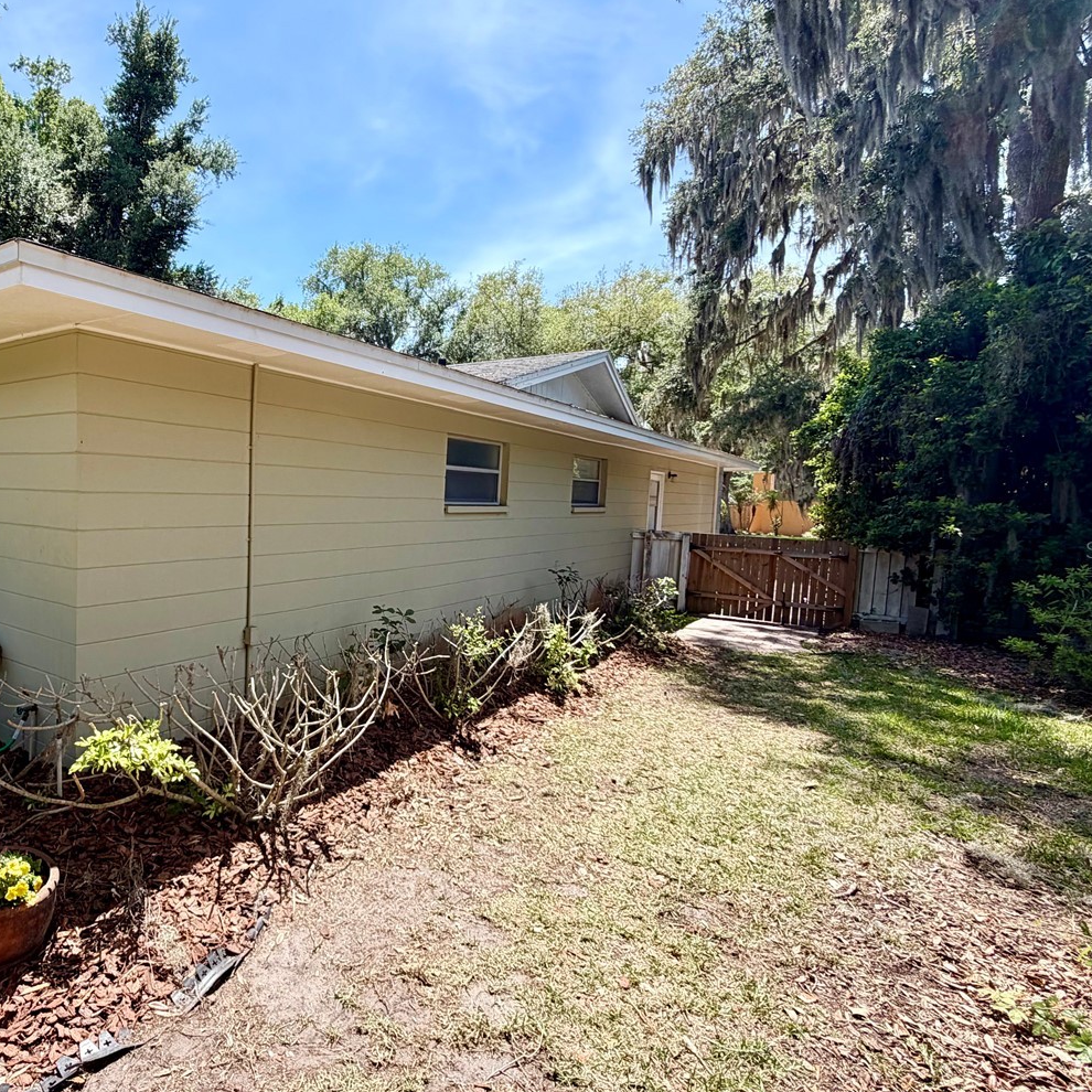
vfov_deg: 74.8
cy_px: 549
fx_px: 714
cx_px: 308
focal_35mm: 20
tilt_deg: -3.8
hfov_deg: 71.0
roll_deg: -1.4
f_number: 2.2
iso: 40
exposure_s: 1/686
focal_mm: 2.22
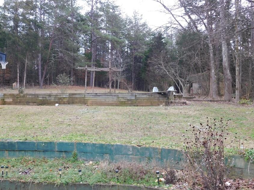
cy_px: 105
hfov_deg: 51.3
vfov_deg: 39.6
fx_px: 264
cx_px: 135
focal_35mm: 36
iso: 125
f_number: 3.2
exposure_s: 1/40
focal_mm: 5.3
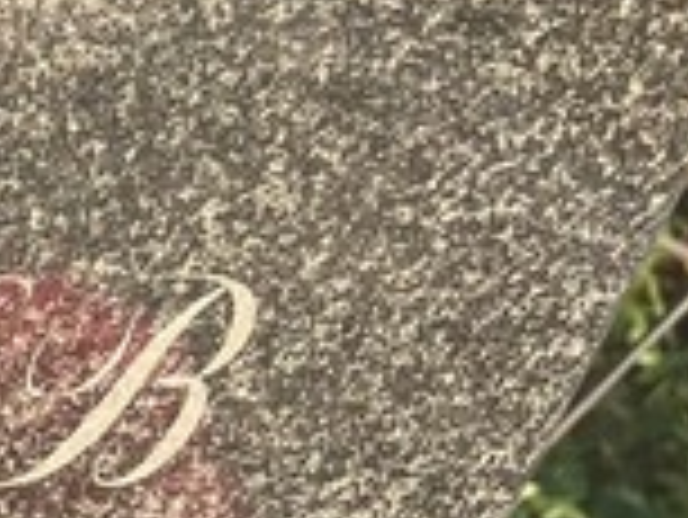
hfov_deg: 12.3
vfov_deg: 10.0
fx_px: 2705
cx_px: -827
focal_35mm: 136
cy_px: 1068
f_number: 1.5
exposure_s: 1/814
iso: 50
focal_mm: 5.7
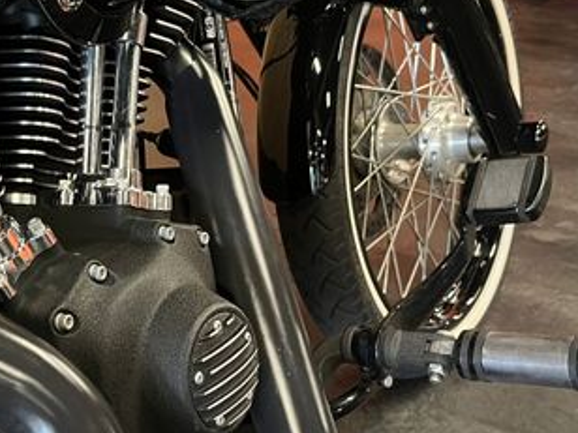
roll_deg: -1.6
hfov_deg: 33.8
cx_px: 69
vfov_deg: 27.0
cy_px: 229
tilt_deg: -23.5
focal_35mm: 54
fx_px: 902
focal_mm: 5.1
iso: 500
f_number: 1.6
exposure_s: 1/25
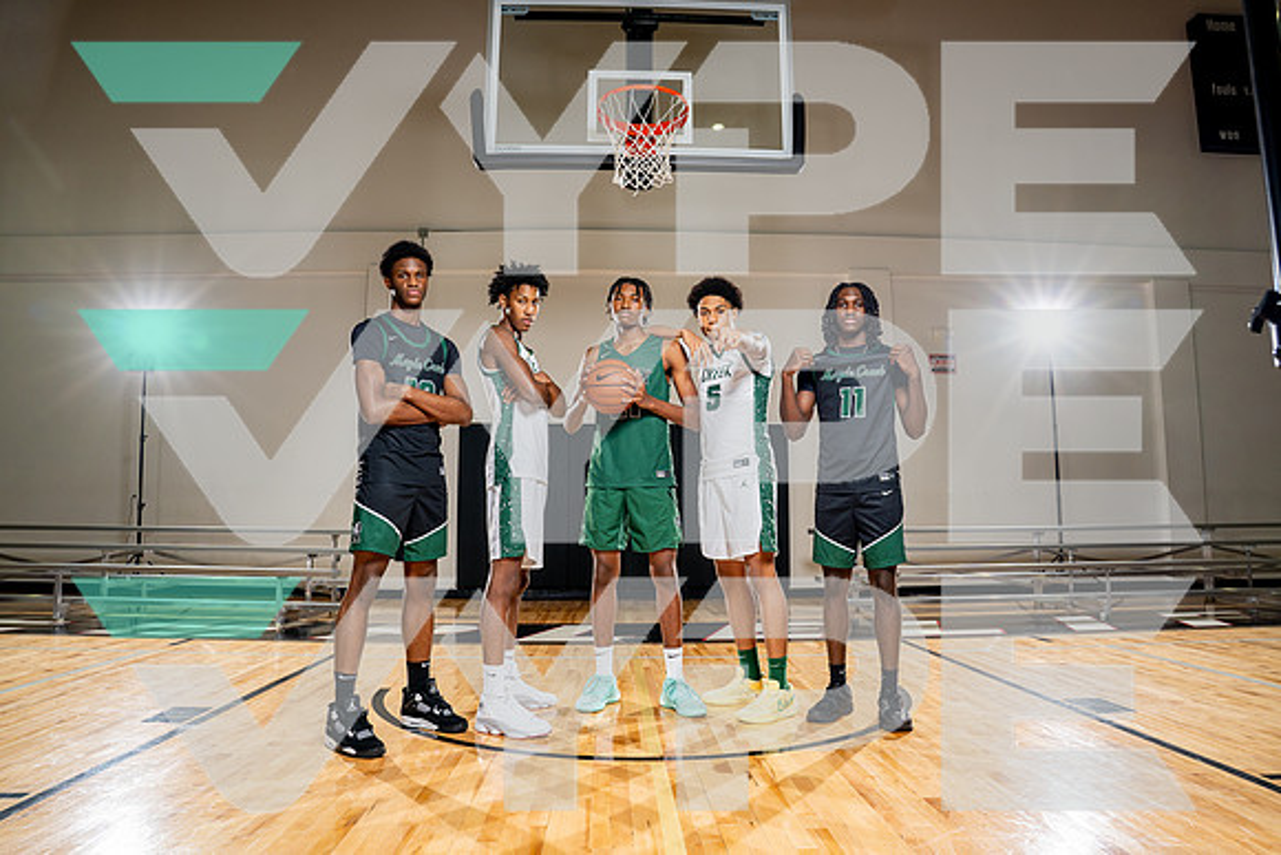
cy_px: 428
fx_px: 854
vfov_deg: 53.2
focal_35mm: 24
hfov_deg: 73.7
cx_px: 640
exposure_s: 1/250
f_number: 7.1
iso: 250
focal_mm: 24
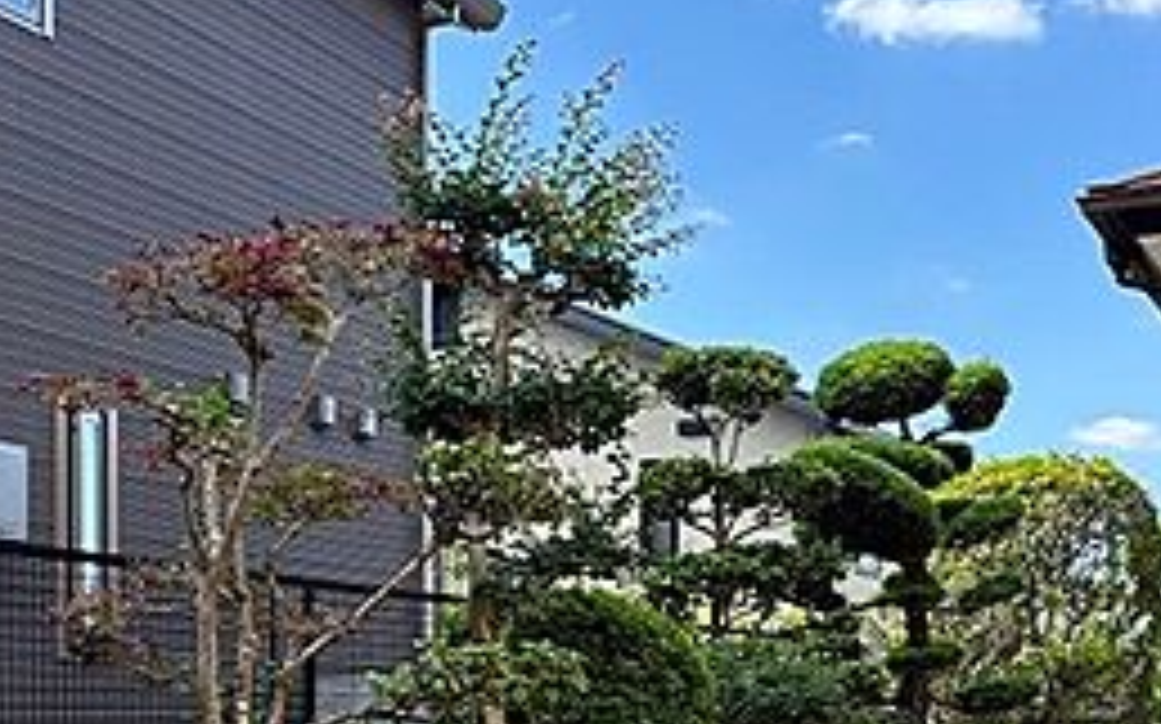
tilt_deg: +1.3
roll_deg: +0.2
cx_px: 428
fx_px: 2024
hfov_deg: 31.8
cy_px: 666
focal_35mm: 64
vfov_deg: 19.9
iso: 50
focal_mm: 5.96
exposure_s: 1/758
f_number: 1.6
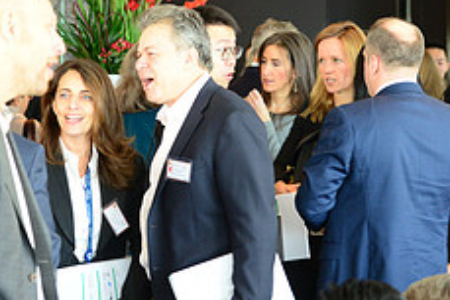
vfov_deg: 7.8
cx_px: 179
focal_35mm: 177
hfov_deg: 11.6
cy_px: 105
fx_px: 2214
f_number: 4
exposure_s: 1/80
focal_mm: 70
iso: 1600
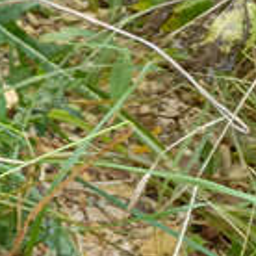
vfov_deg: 13.4
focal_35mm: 128
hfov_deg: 10.6
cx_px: -451
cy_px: -19
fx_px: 1071
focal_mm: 4.76
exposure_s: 1/60
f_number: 1.69
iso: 257
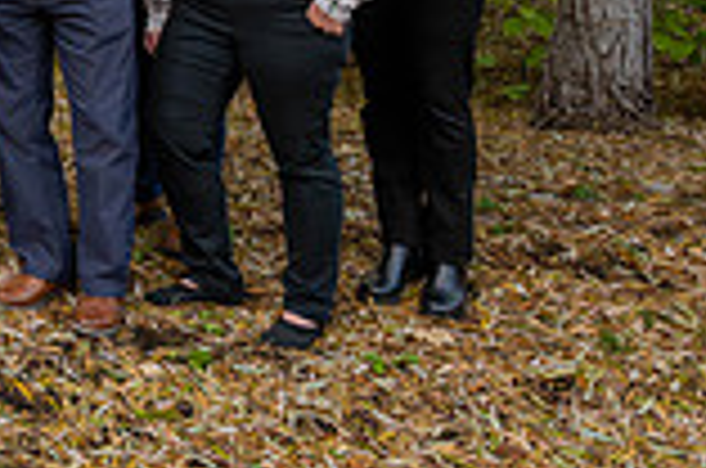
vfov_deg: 13.6
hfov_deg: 18.0
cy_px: -342
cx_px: -554
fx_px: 1781
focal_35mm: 91
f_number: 6.3
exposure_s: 1/160
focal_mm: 24
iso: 2500
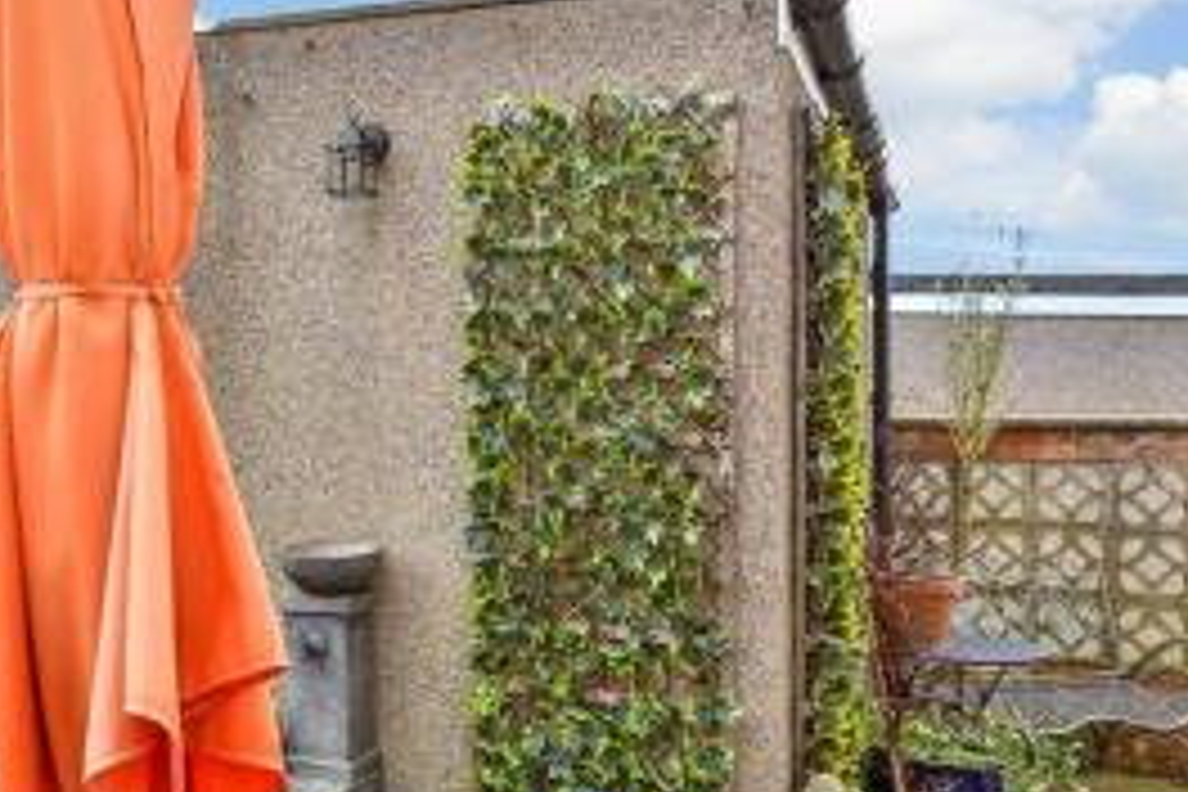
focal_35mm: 27
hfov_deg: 64.2
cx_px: 328
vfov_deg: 47.9
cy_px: 416
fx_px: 891
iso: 160
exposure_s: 1/40
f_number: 8
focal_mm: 10
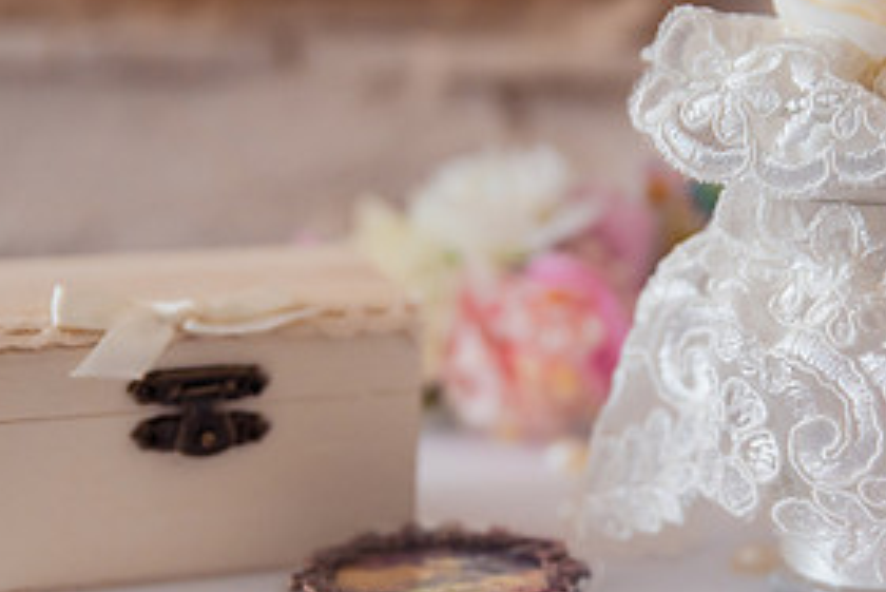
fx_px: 2659
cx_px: 567
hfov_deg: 18.9
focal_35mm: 108
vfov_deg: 12.6
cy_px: 461
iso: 1250
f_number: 2.8
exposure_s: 1/125
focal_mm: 50
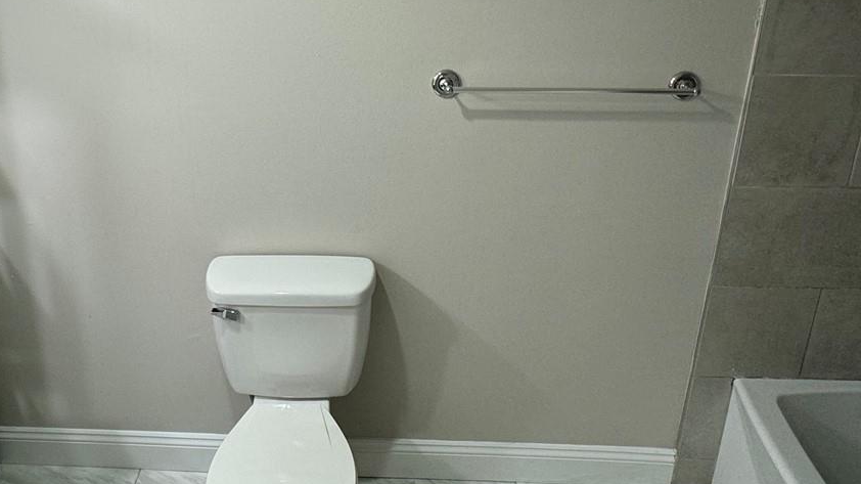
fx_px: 662
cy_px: 126
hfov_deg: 65.1
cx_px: 321
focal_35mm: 29
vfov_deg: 39.2
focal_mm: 2.22
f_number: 2.2
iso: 160
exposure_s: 1/120
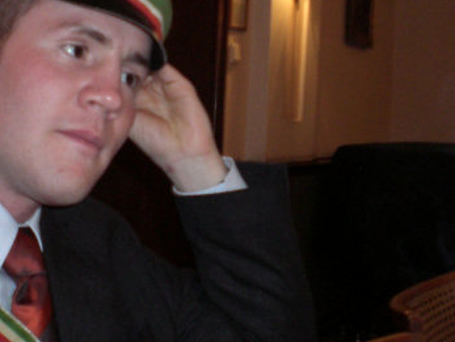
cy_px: 121
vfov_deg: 21.0
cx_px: 165
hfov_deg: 27.6
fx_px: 921
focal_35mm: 70
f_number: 3.1
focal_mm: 6.3
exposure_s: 1/60
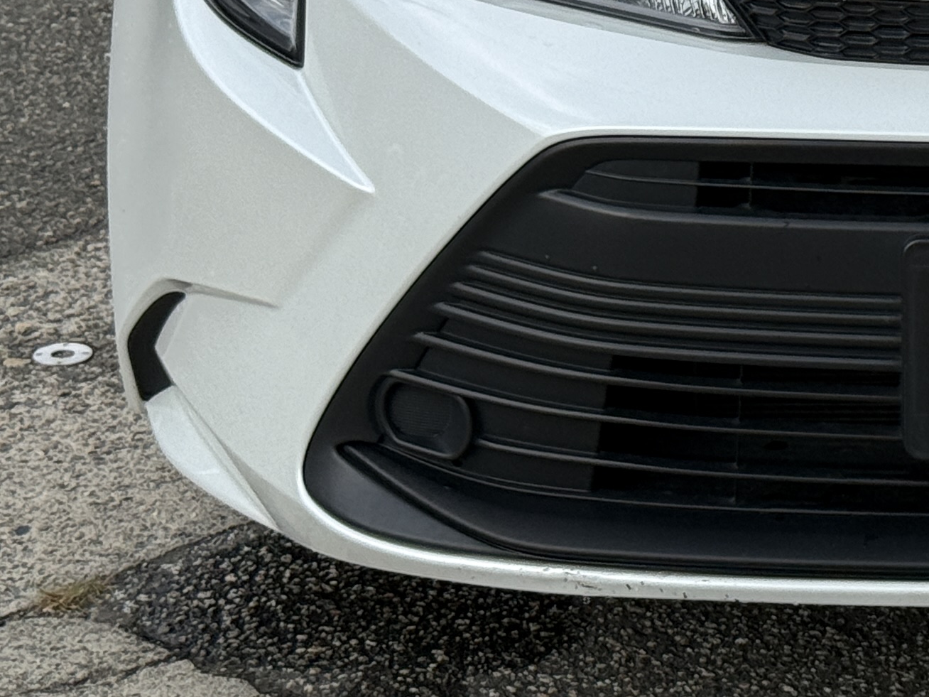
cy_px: -168
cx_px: 1091
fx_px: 3972
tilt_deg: -12.4
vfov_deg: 9.9
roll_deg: -2.0
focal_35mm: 148
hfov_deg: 13.0
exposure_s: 1/2577
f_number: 1.78
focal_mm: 6.76
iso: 80
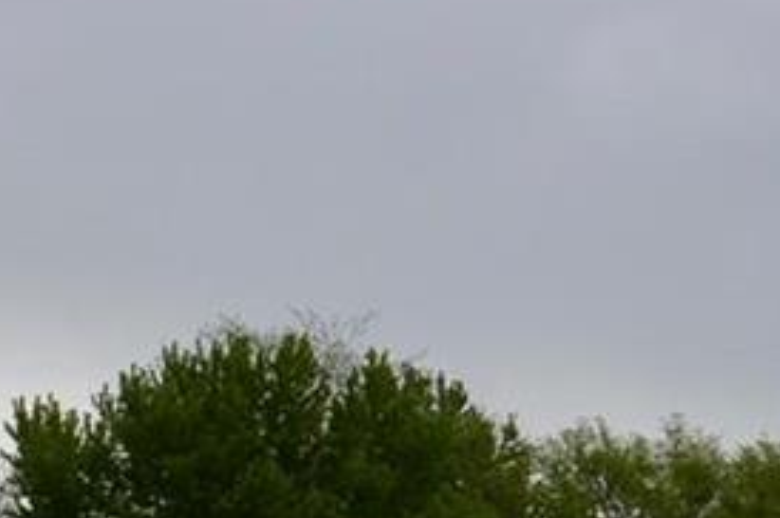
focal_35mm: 210
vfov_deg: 6.3
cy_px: 1054
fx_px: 4545
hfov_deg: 9.6
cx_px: -211
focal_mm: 24
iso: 400
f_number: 8
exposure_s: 1/250
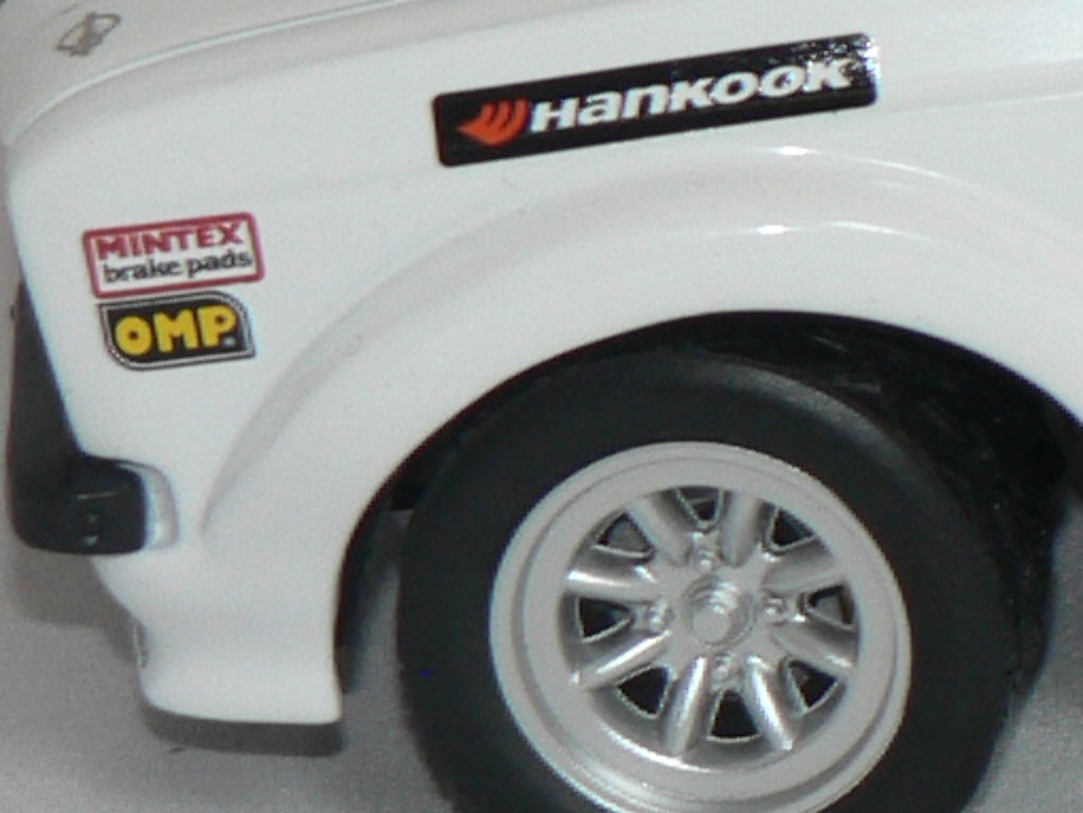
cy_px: -72
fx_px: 10517
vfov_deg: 4.4
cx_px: 2174
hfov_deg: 5.8
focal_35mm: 336
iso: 80
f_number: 3.6
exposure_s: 1/100
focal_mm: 11.2
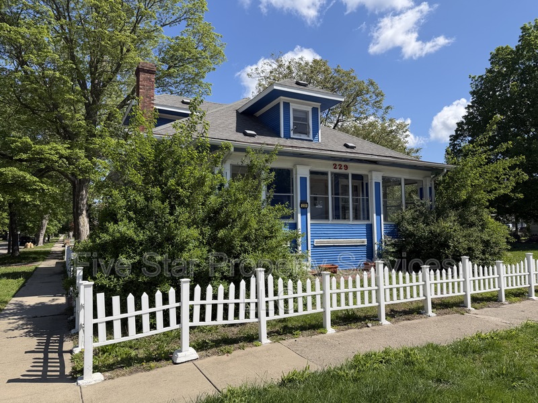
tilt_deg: +4.4
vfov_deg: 56.8
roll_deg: +0.3
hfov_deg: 71.6
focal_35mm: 24
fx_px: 373
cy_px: 202
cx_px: 269
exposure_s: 1/4167
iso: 80
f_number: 1.78
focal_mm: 6.76
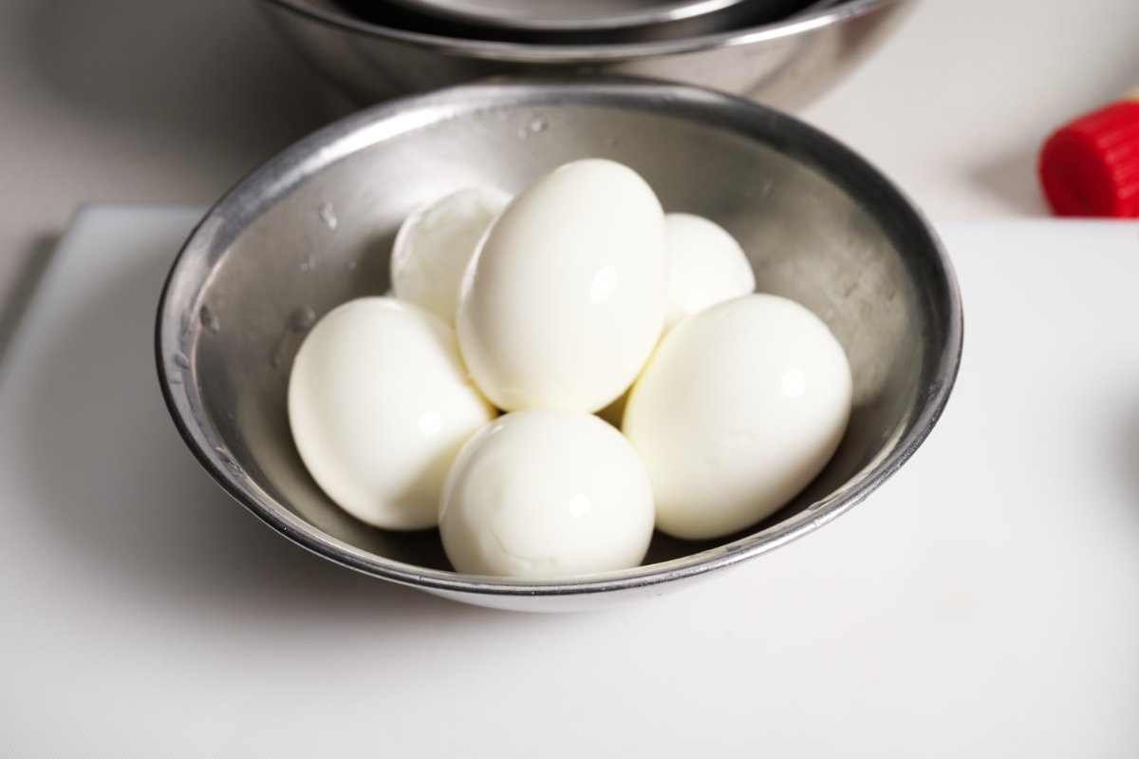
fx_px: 1550
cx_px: 570
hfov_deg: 40.4
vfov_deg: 27.5
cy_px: 380
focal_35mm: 49
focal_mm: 49
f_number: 9
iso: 1000
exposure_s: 1/800
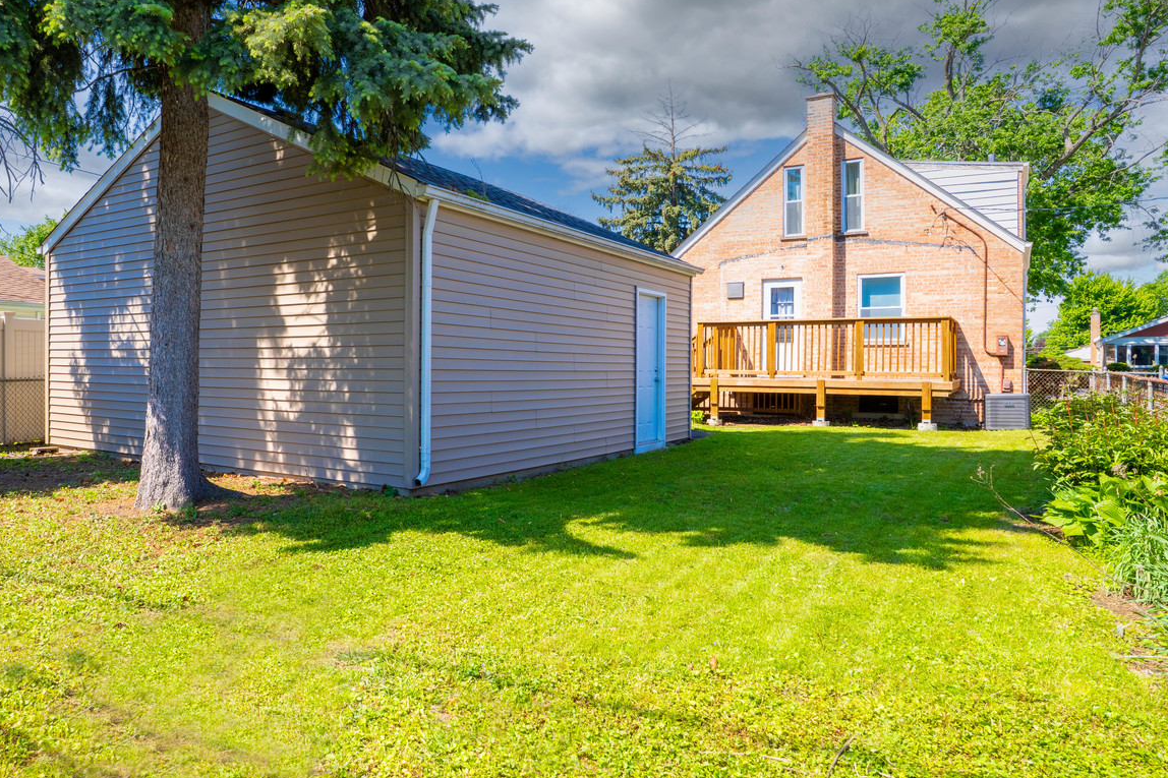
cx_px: 470
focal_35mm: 24
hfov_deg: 73.0
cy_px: 341
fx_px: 779
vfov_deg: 53.0
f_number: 8
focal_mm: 17
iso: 160
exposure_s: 1/2000
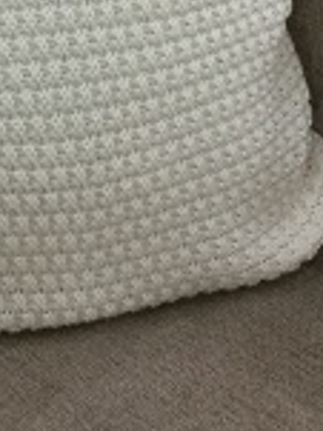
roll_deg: +0.5
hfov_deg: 17.5
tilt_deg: -26.6
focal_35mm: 82
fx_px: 1022
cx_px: -3
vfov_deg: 22.9
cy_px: -6
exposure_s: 1/33
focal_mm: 3.3
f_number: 2.4
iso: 100
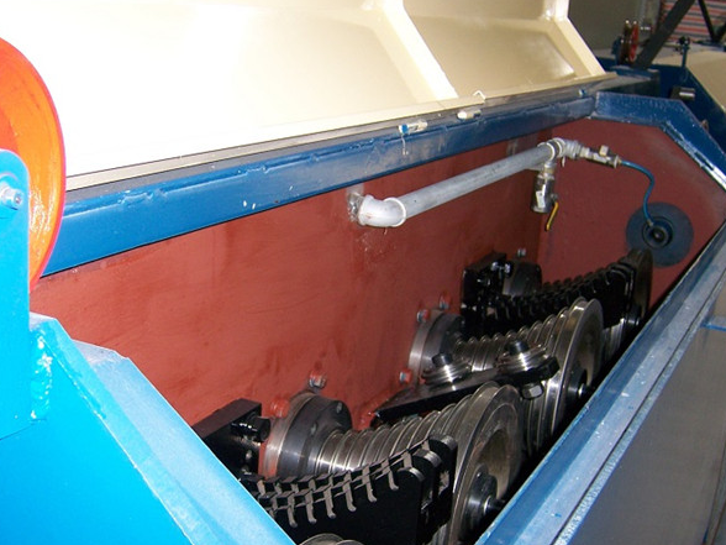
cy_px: 287
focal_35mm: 49
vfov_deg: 29.7
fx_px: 1028
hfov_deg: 38.9
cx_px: 327
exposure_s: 1/60
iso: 100
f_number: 2.8
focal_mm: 6
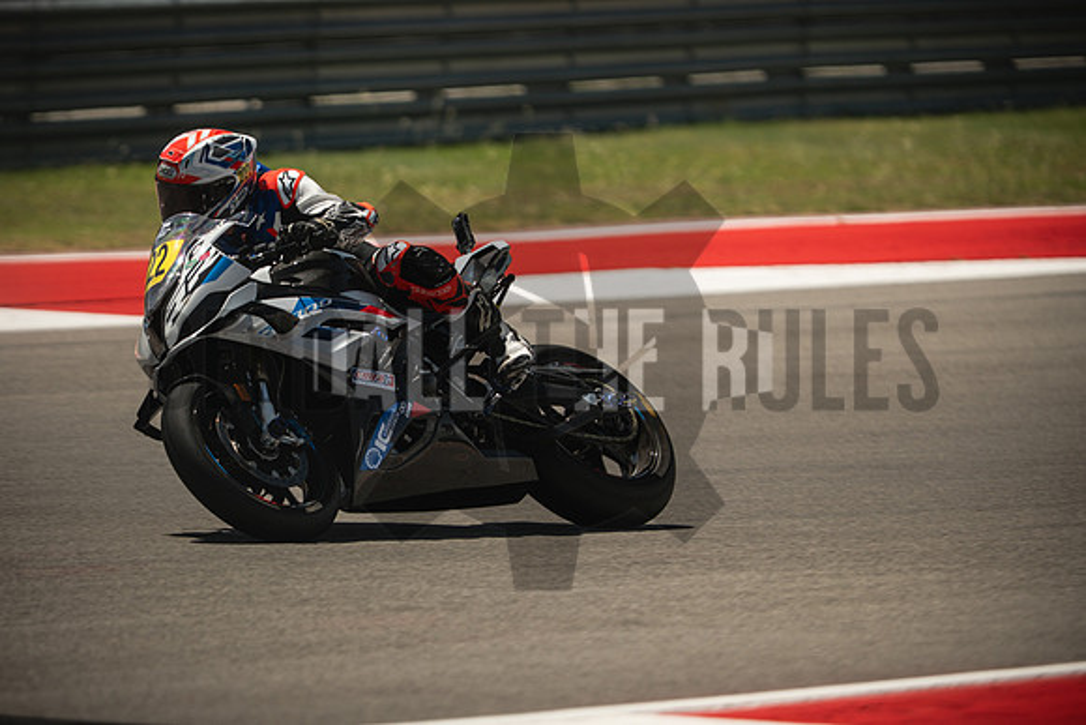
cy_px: 362
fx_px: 12672
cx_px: 543
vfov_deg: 3.3
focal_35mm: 420
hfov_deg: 4.9
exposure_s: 1/1600
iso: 160
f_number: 3.2
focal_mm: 280
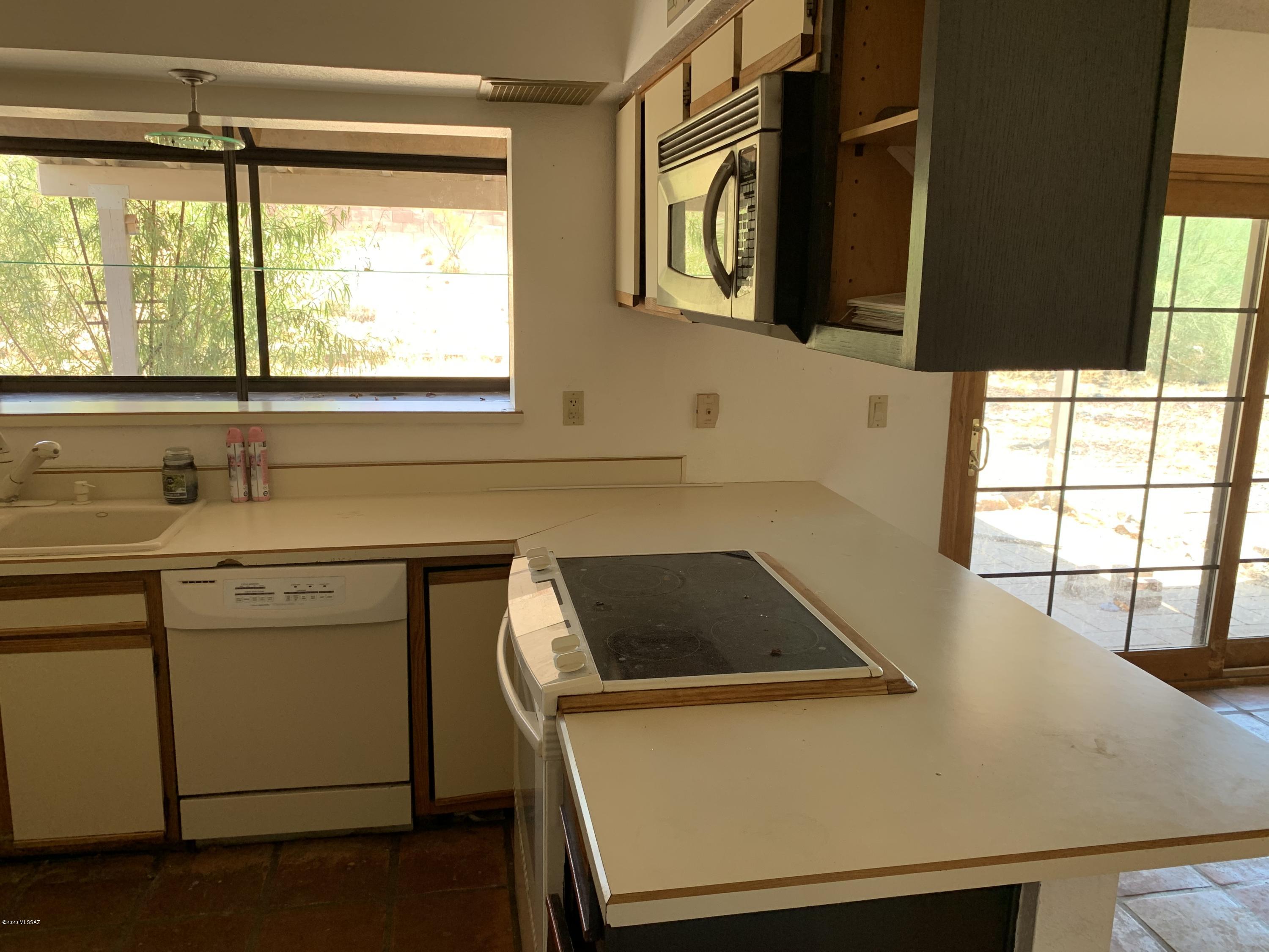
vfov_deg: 53.1
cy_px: 476
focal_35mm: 26
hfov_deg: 67.3
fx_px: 953
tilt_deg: -11.8
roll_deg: -1.0
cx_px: 634
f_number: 1.8
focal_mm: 4.25
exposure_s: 1/121
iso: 64
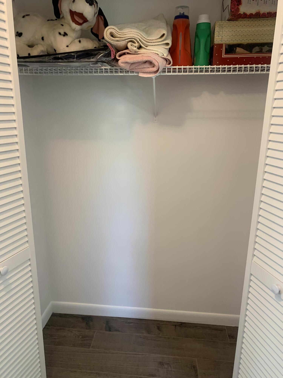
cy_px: 189
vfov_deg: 67.3
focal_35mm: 26
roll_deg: -0.8
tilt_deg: -14.4
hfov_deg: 53.1
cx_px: 142
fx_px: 283
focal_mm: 4.25
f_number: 1.8
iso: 250
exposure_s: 1/60
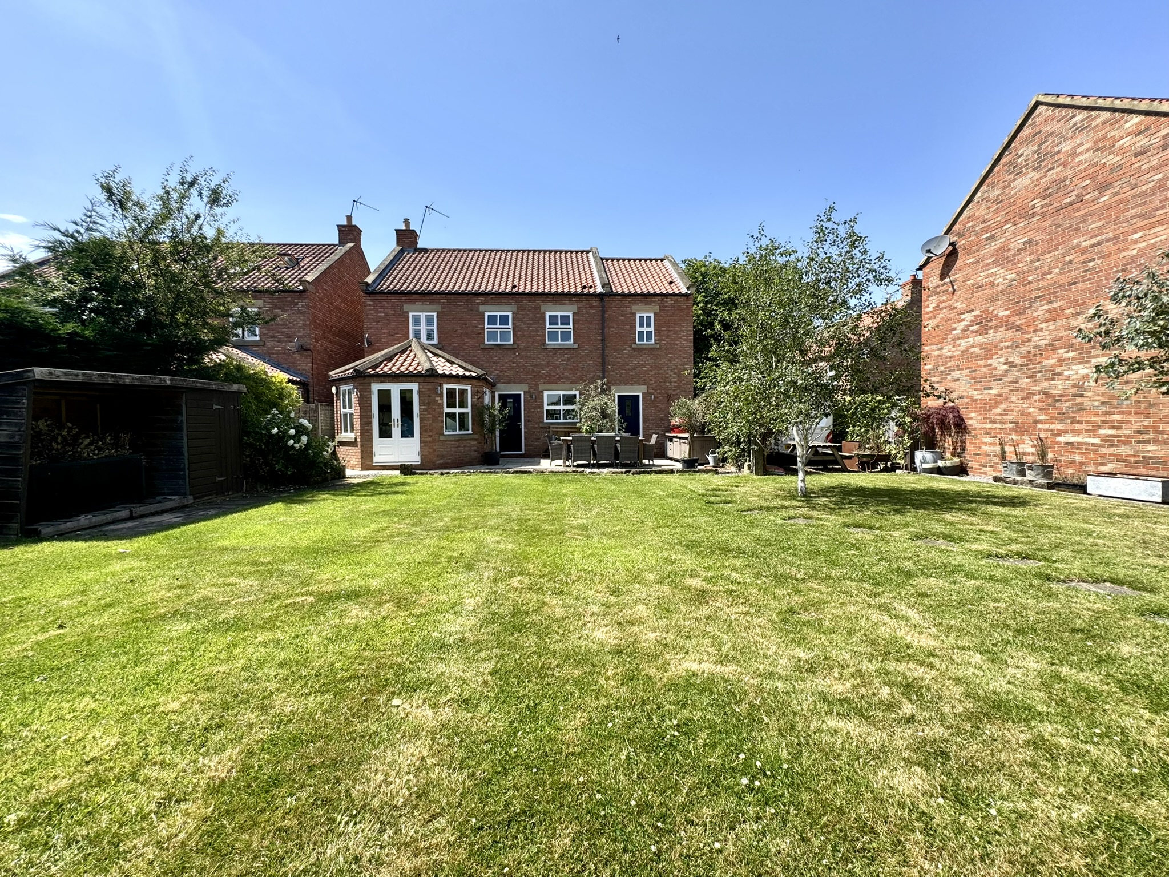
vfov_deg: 85.7
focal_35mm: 14
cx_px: 584
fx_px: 473
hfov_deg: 102.1
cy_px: 438
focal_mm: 2.22
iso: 50
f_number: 2.2
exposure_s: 1/968
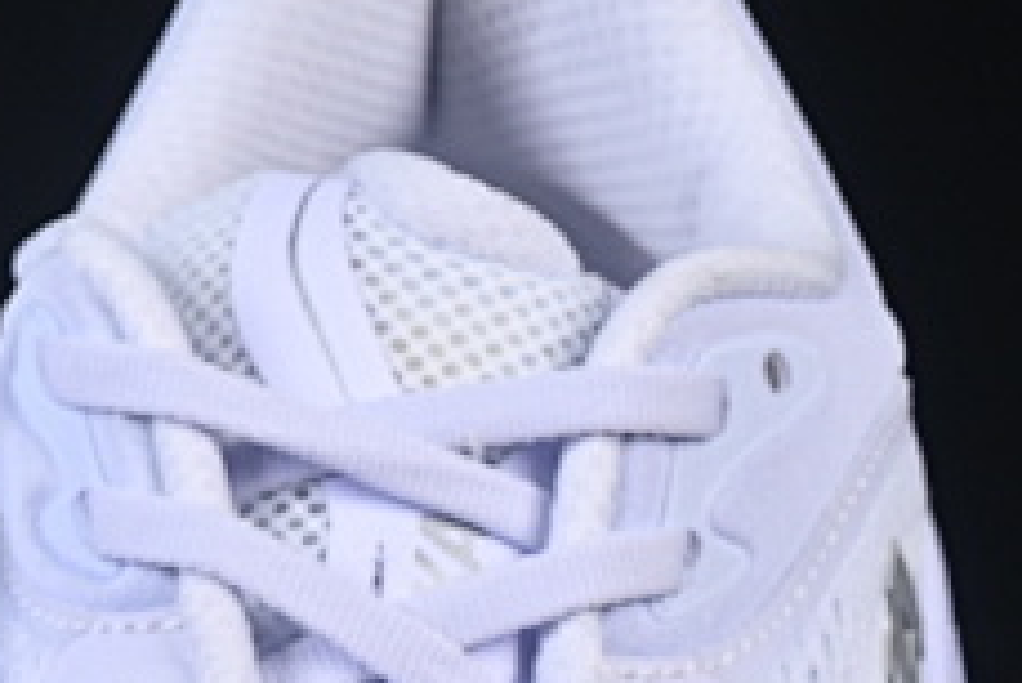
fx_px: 10056
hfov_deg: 5.8
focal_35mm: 354
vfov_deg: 3.9
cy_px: 1241
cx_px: -85
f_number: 8
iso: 160
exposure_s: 1/80
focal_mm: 50
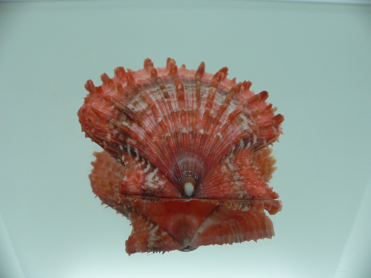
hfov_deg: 52.6
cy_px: 139
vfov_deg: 40.7
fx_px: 375
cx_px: 186
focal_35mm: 35
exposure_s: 1/60
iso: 100
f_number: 2.8
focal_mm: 4.6
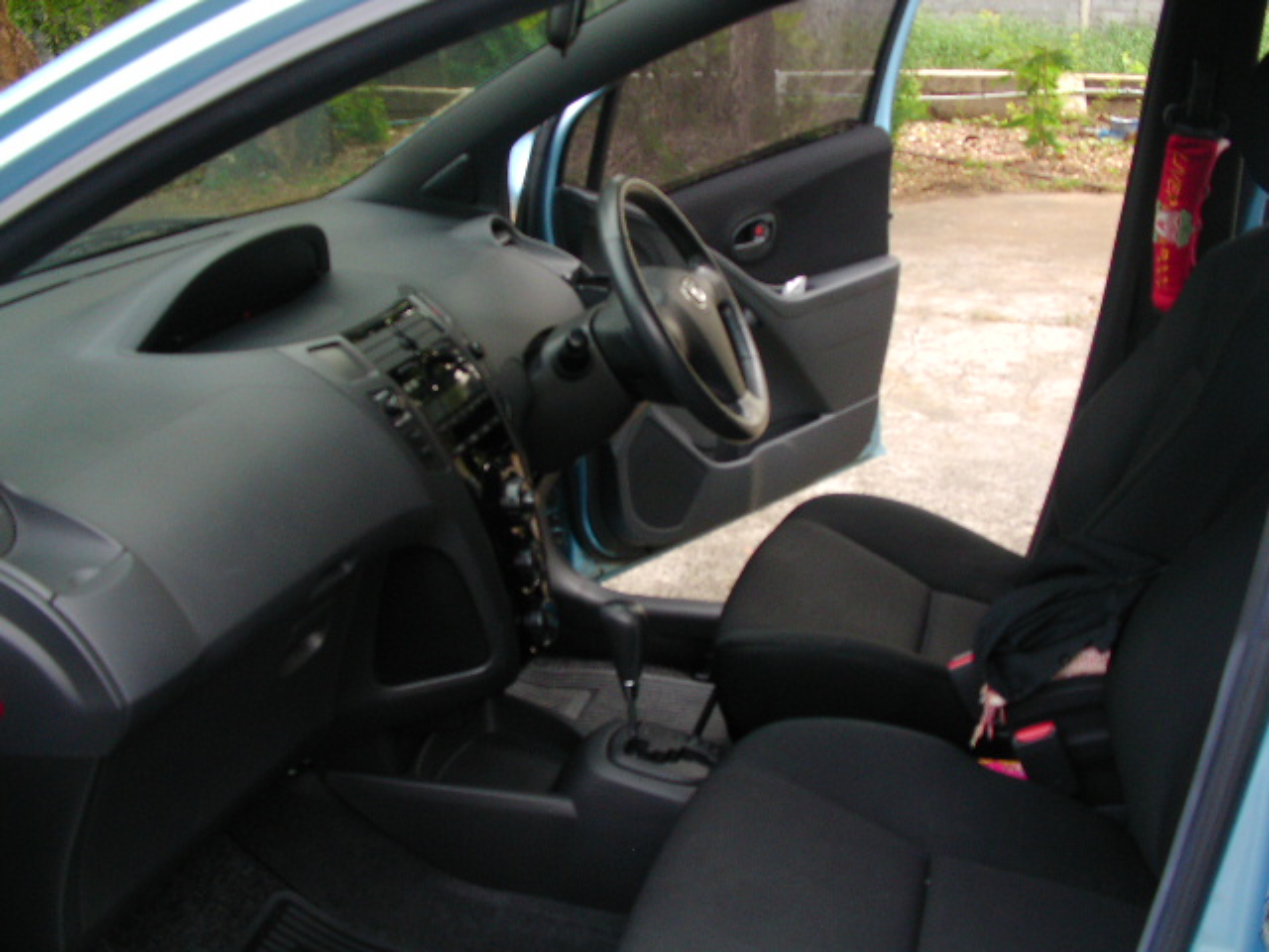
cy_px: 476
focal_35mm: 38
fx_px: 1393
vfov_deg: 37.7
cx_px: 634
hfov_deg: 49.0
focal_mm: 5.8
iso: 66
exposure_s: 1/31
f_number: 3.5
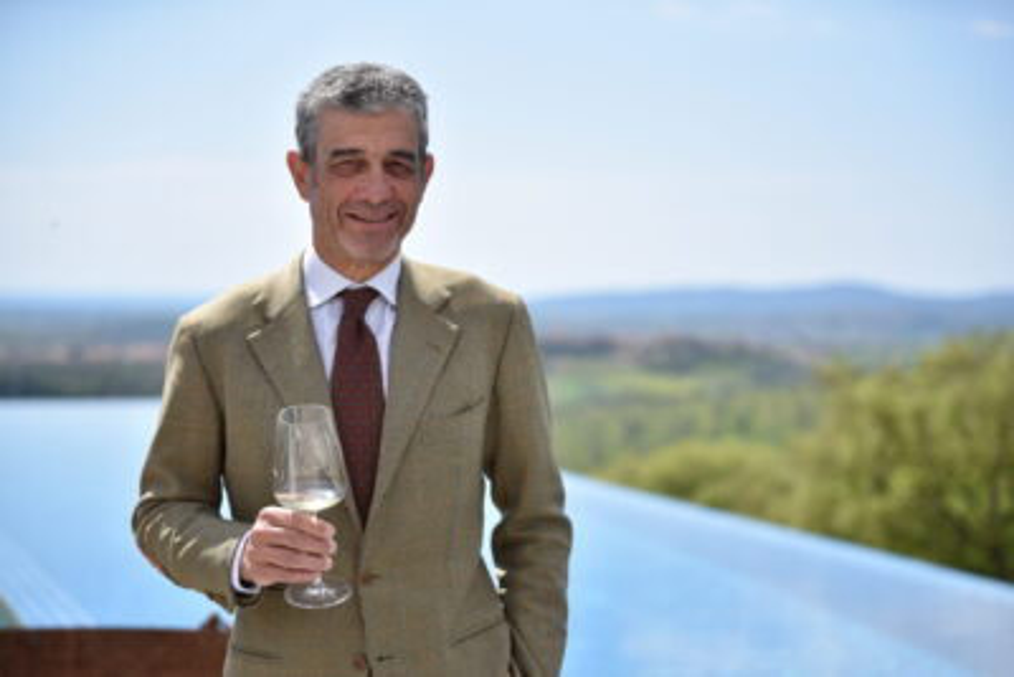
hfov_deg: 25.4
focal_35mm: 80
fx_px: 2254
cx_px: 507
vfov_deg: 17.1
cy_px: 338
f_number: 2.8
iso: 100
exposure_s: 1/1600
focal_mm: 80
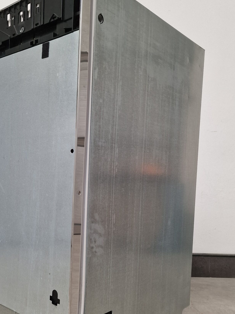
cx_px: 67
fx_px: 326
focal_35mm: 36
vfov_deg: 51.1
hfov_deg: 38.9
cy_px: 186
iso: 125
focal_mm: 6.4
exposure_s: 1/100
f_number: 1.8
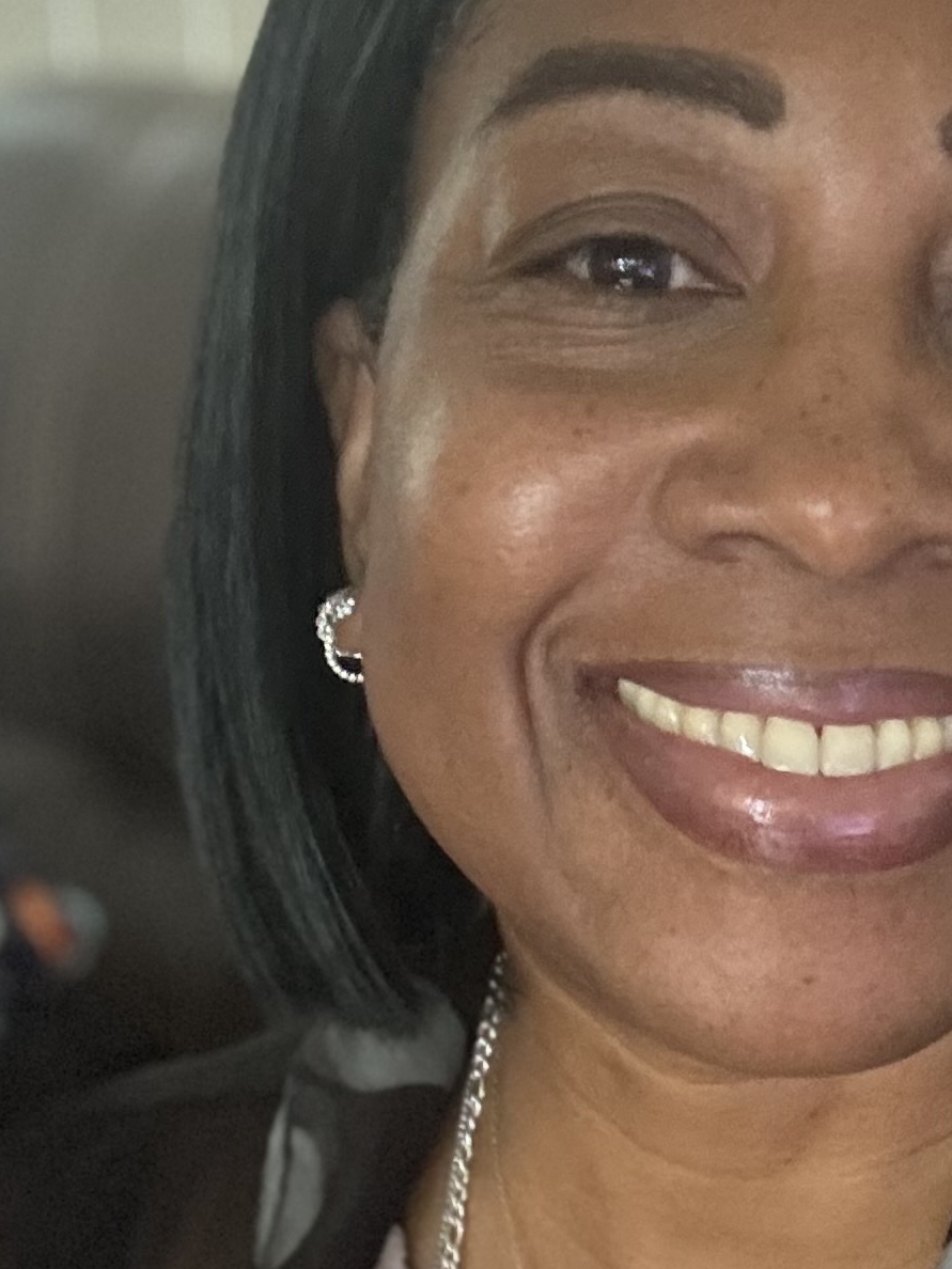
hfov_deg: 18.5
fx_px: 2860
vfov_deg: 24.8
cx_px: 908
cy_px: 941
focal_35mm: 78
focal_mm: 2.69
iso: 640
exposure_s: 1/23
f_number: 1.9
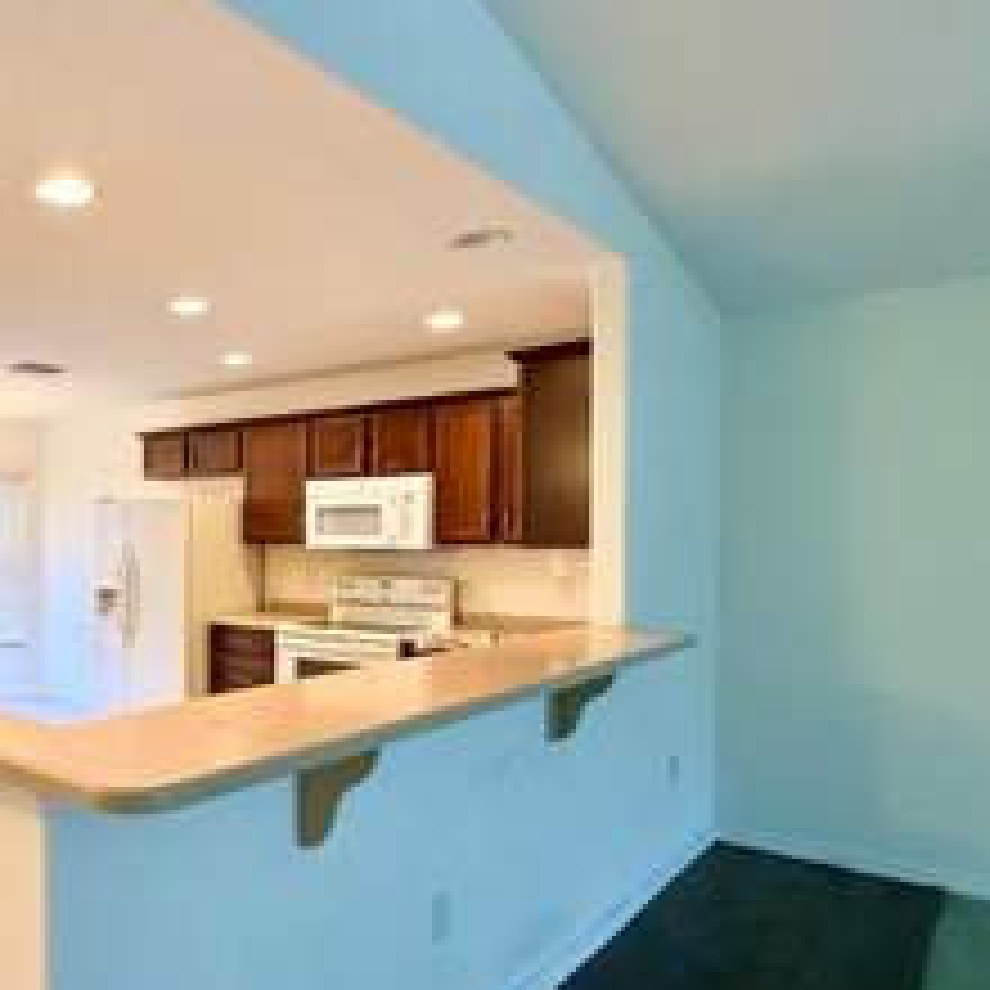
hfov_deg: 52.3
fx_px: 874
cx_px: 108
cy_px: 558
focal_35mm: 27
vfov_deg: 58.9
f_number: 2.2
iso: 640
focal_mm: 2.22
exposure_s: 1/120
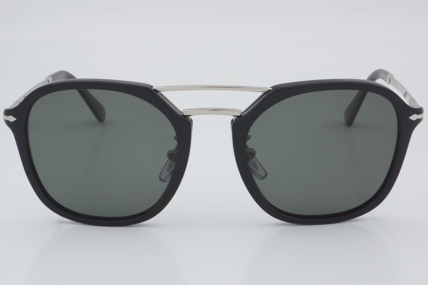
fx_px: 981
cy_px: 142
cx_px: 214
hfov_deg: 24.6
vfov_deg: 16.6
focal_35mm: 82
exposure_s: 1/3
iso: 100
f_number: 32
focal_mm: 55
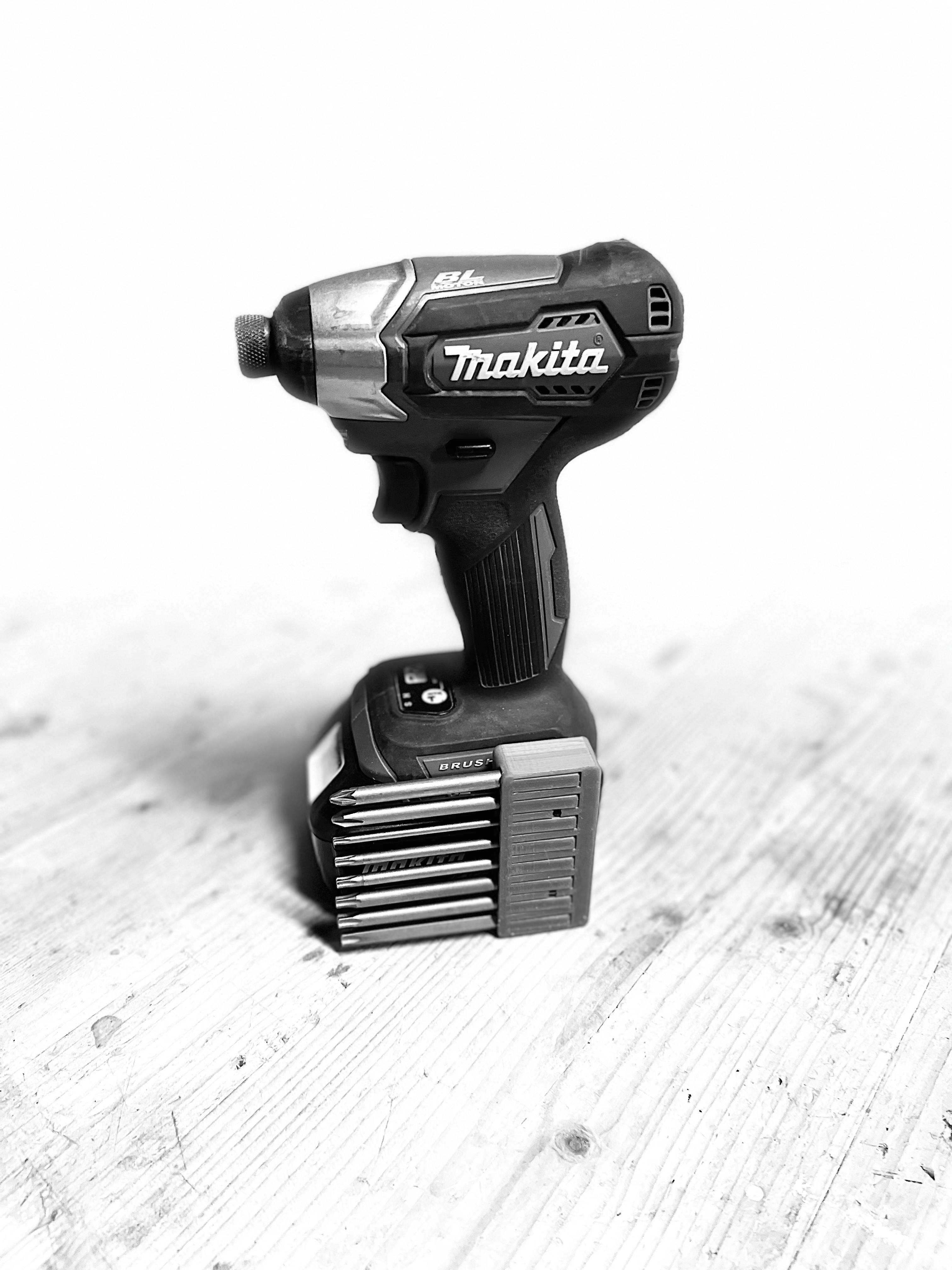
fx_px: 953
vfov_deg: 67.3
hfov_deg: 53.1
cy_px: 635
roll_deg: -0.2
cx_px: 476
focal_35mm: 26
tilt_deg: -31.5
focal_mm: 5.7
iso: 250
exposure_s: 1/50
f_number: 1.5
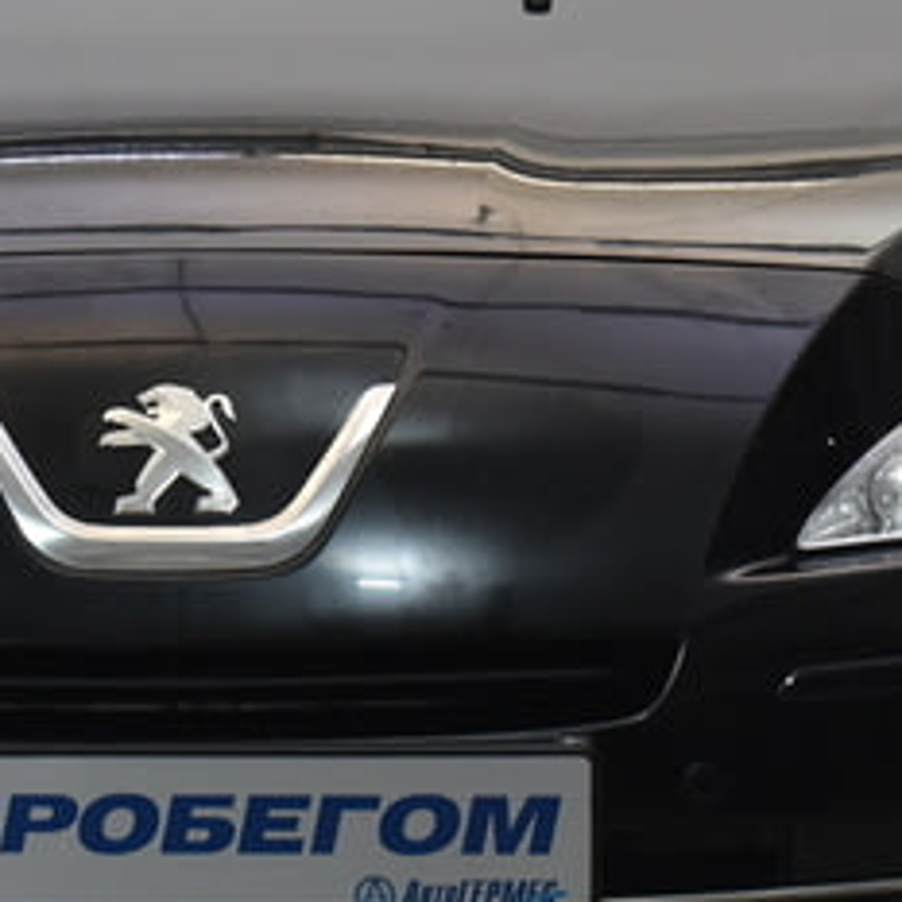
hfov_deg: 7.7
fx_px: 6692
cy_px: 348
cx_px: 217
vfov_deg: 7.7
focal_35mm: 227
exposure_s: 1/80
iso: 900
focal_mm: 46
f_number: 5.3
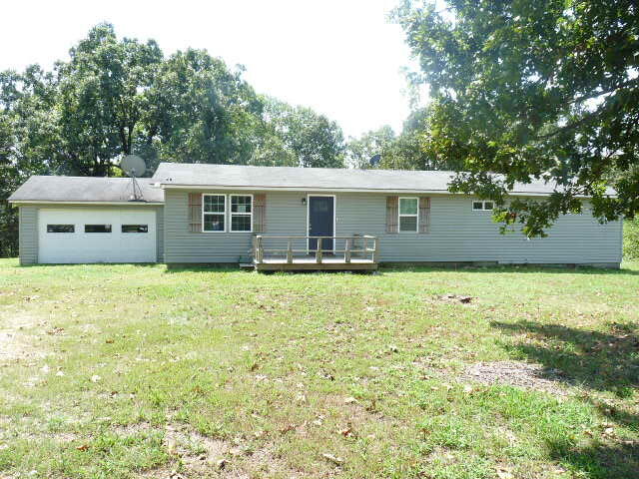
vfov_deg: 51.4
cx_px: 320
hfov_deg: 65.3
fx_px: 498
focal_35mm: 27
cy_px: 240
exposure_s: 1/200
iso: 100
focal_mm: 4.8
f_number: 4
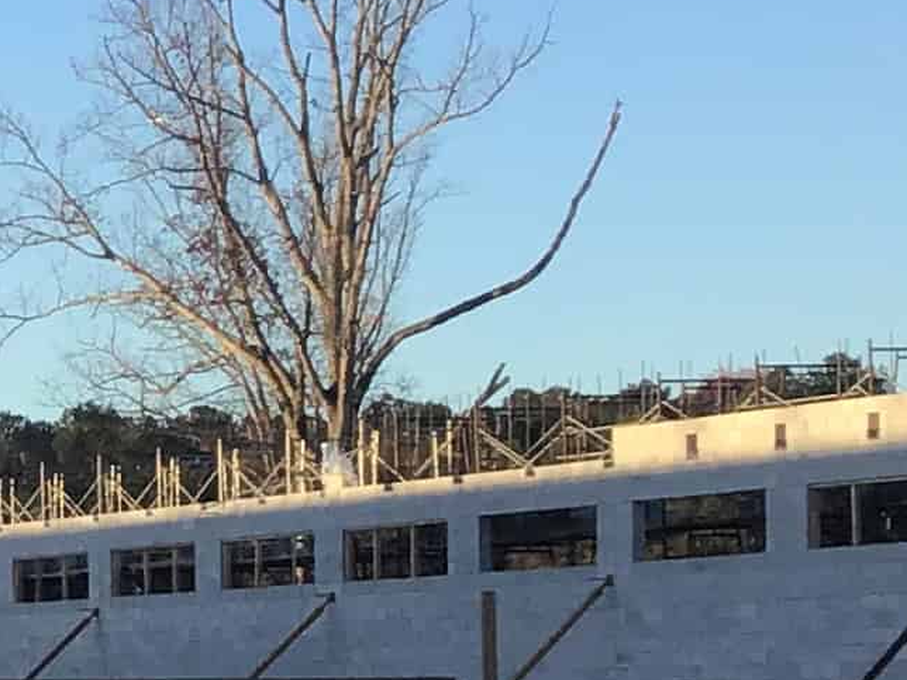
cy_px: 687
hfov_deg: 11.4
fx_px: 4114
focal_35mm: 157
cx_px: -904
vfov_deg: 9.4
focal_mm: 3.3
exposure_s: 1/381
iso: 25
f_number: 2.4
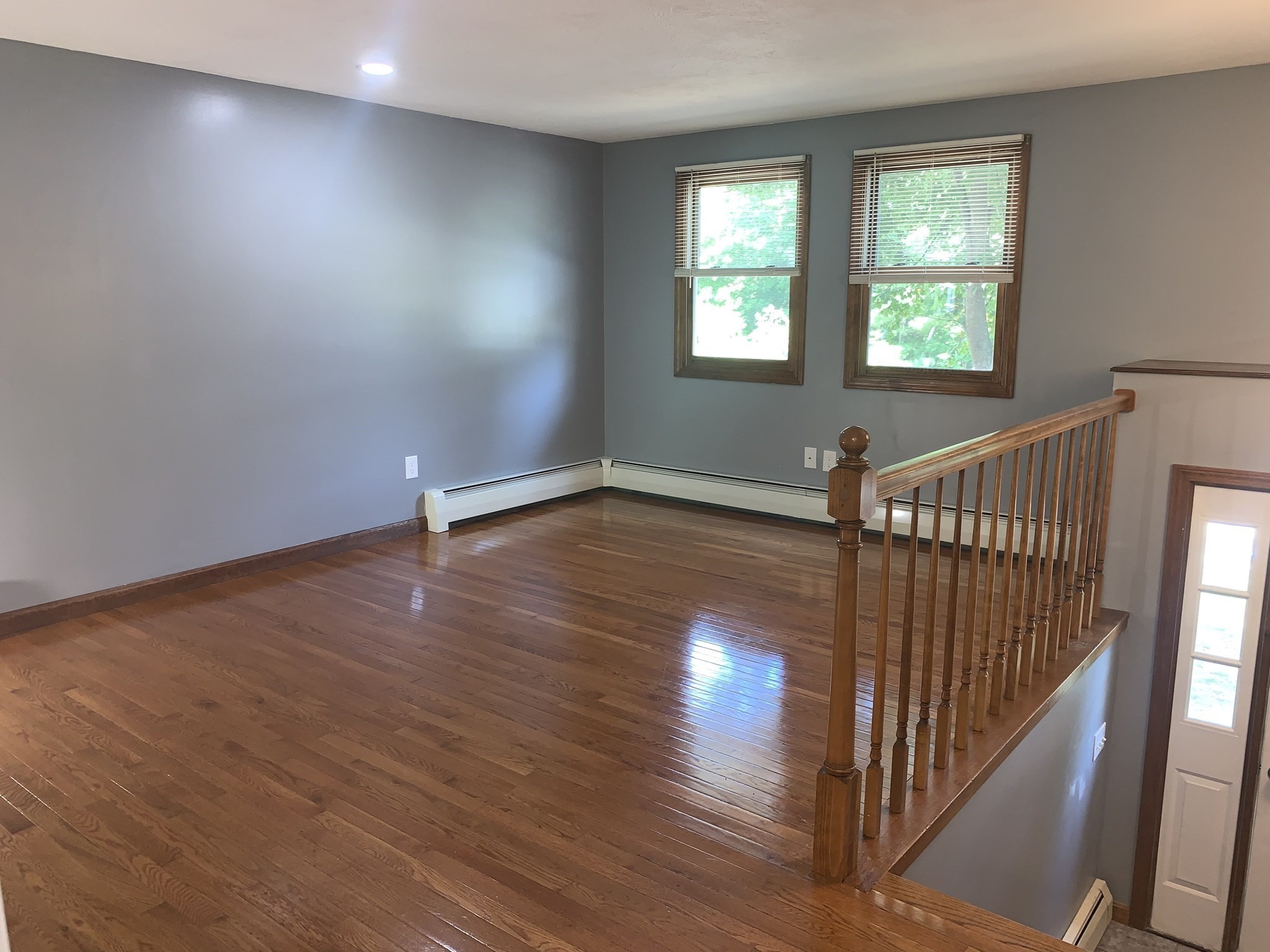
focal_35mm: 26
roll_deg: +0.3
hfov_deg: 67.3
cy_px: 476
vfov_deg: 53.1
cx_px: 635
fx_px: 954
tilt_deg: -11.3
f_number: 1.8
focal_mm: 4.25
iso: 25
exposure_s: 1/15
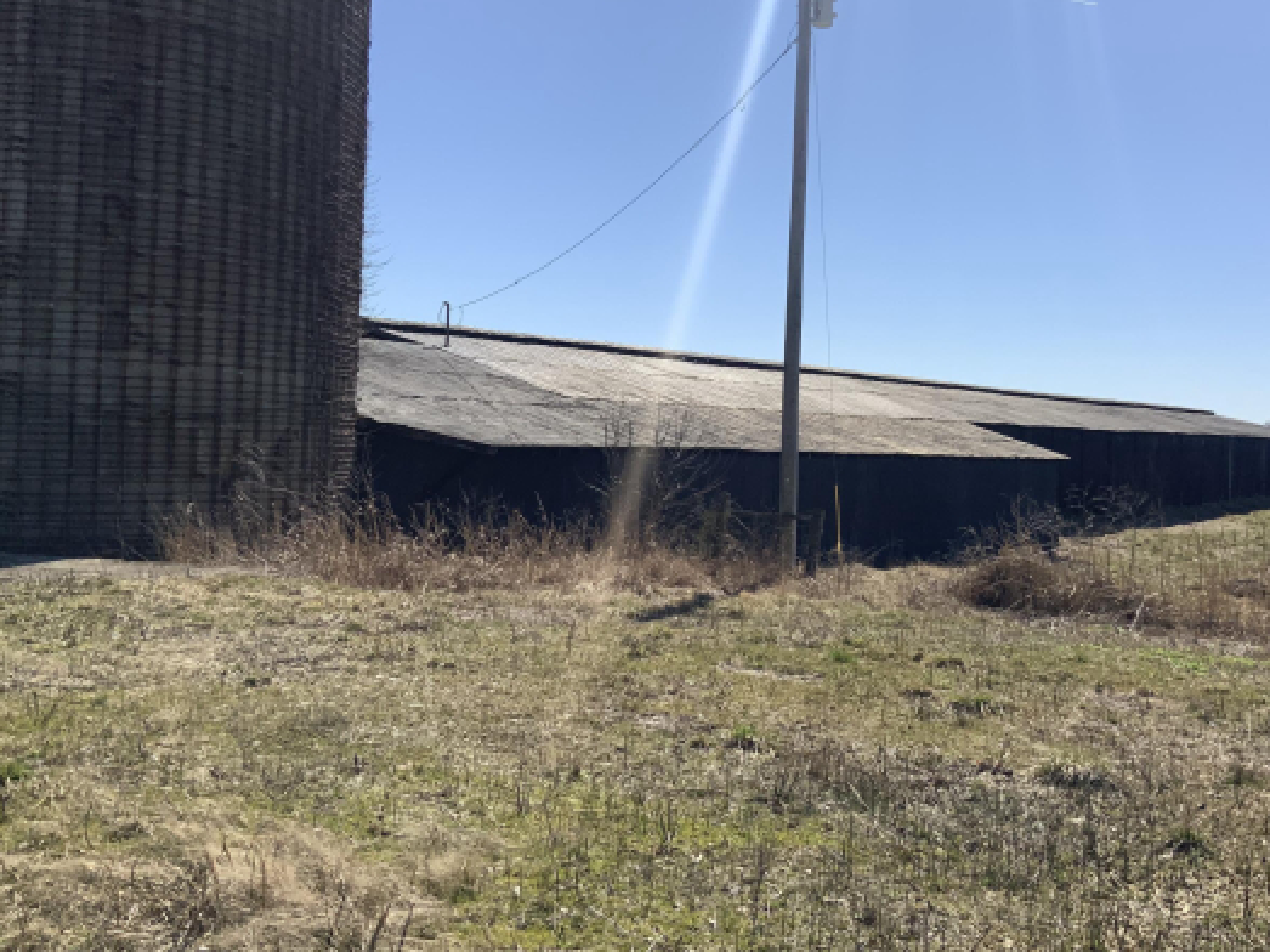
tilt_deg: -0.1
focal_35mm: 37
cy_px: 420
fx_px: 1357
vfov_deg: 38.6
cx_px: 732
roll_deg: -2.6
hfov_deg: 50.0
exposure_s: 1/3125
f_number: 1.8
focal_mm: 3
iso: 16
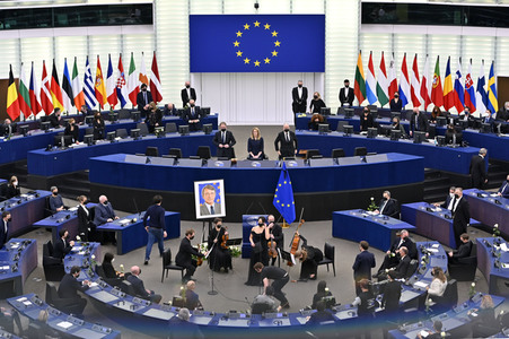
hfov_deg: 28.9
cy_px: 170
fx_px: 989
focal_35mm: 70
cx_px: 254
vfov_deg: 19.4
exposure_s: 1/320
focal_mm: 70
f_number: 2.8
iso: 1000
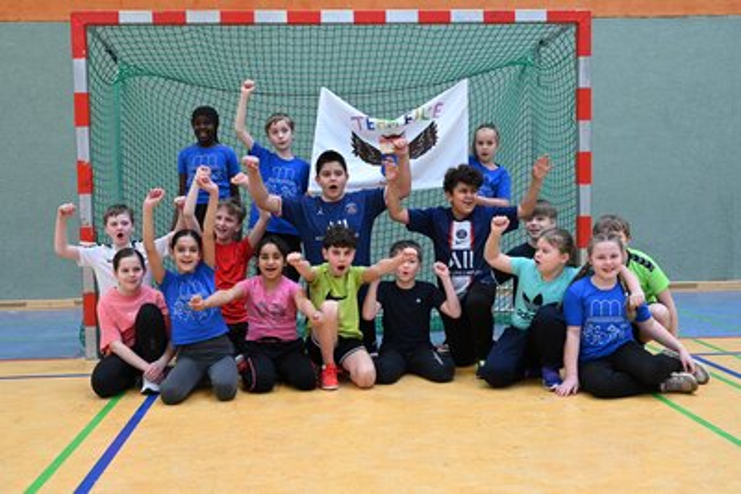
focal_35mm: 42
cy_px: 247
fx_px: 865
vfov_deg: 31.9
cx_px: 370
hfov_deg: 46.4
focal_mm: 42
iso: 1600
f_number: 5.6
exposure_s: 1/125
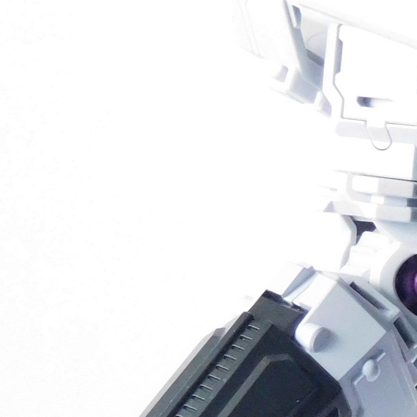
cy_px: 597
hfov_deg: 6.8
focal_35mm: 253
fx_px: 3448
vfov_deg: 6.8
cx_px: 717
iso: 400
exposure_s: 1/60
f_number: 4.2
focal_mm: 9.8
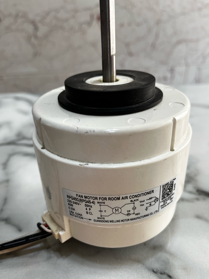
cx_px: 104
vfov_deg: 67.3
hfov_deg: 53.1
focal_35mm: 26
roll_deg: +3.6
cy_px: 140
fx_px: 209
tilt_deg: -28.2
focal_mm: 5.1
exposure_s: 1/121
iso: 50
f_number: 1.6
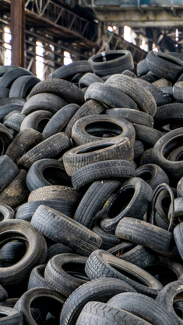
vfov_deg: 14.2
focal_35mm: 151
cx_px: 157
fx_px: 1303
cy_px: 186
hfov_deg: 8.0
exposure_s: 1/160
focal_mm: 75
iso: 1250
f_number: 3.5
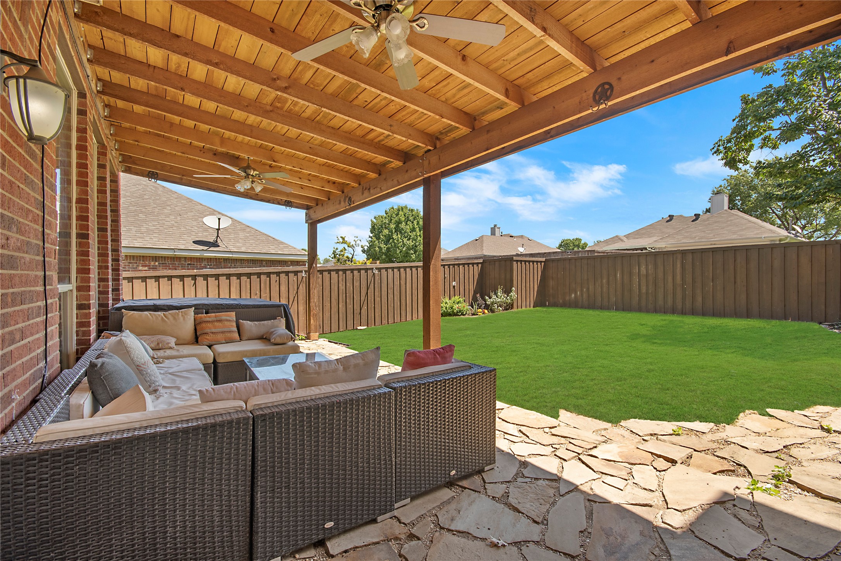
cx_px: 420
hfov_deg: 100.4
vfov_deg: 77.3
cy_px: 280
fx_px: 350
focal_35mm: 15
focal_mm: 10
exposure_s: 1/60
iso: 100
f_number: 11
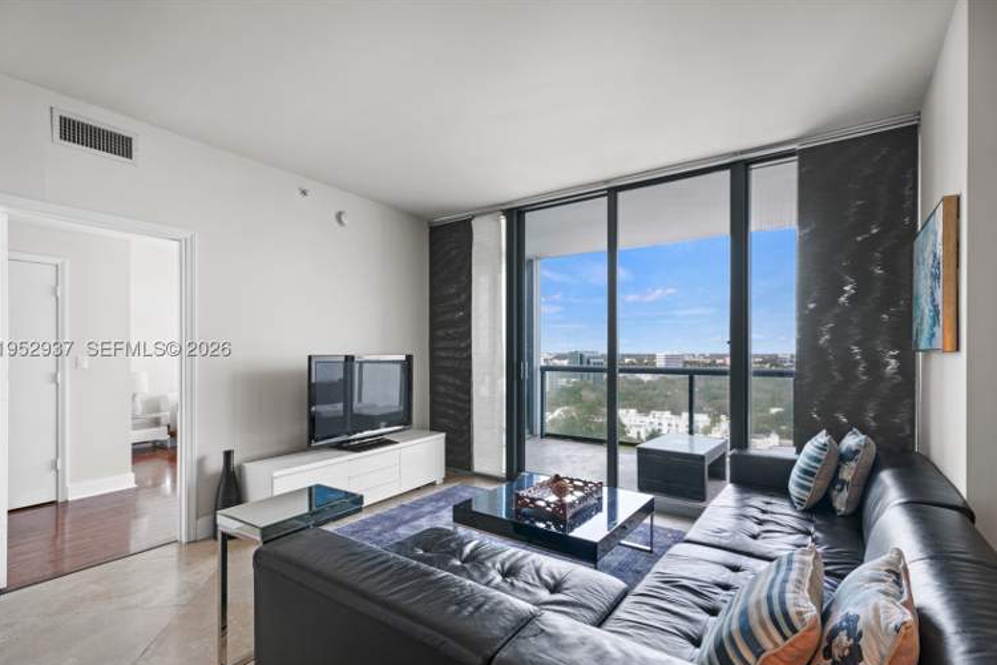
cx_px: 497
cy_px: 352
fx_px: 443
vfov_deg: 73.7
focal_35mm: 16
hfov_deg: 96.7
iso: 200
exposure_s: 1/6
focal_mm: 15
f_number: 8
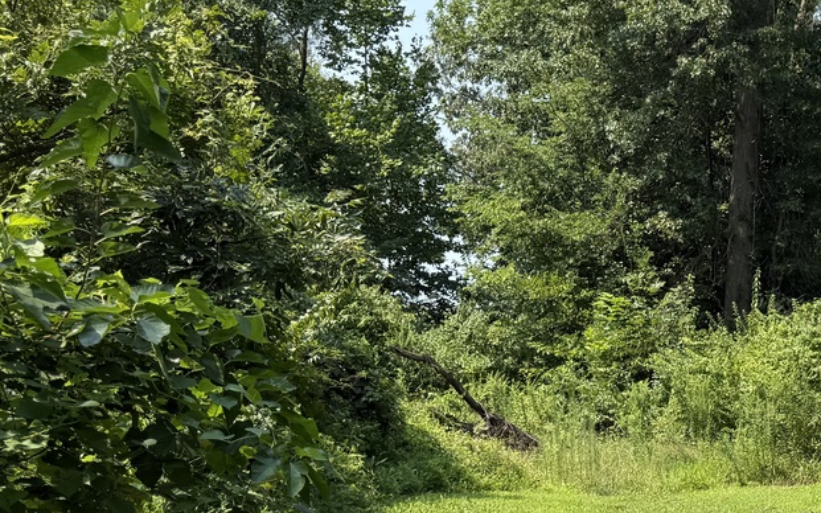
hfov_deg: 31.3
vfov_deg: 21.4
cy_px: 475
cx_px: 863
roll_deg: -1.3
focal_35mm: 59
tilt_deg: -2.8
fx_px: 1320
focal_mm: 6.76
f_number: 1.78
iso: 80
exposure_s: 1/1949
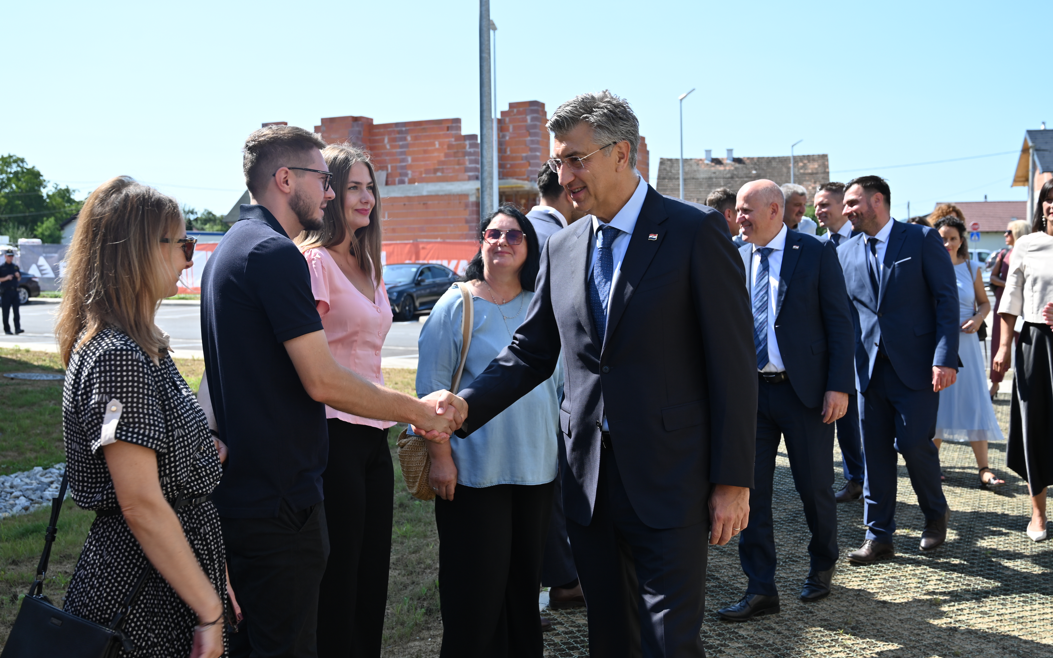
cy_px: 329
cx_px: 524
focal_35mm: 39
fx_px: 1119
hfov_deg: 50.4
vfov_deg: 32.8
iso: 100
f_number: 5.6
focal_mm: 38
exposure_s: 1/250
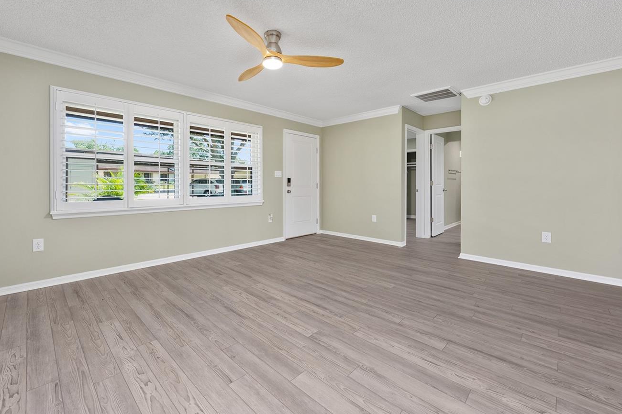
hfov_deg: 96.6
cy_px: 195
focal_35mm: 16
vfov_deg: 73.6
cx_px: 290
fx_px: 276
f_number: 8
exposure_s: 1/3
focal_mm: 13
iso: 200
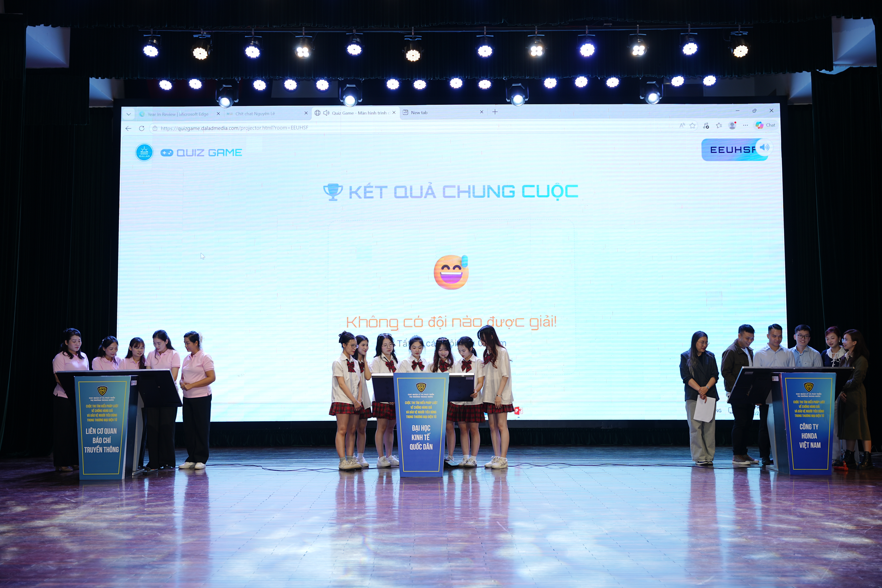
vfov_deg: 32.6
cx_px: 441
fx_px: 1007
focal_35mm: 41
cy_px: 294
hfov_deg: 47.3
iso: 125
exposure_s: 1/100
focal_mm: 41.1
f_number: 2.8
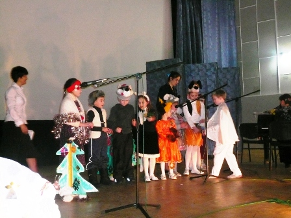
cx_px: 146
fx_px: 353
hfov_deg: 44.8
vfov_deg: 34.3
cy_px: 109
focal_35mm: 42
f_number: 3.3
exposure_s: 1/30
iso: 400
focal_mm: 6.9
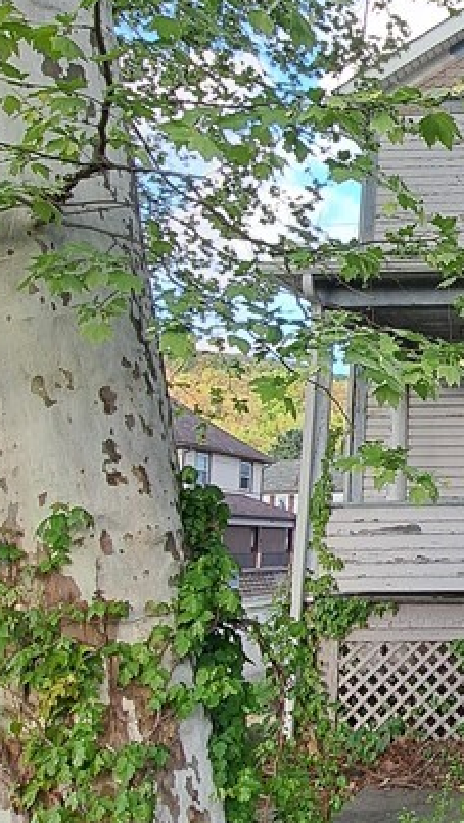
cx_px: 660
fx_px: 787
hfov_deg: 26.0
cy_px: 400
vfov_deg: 55.3
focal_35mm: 36
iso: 50
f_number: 2.2
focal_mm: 1.74
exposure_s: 1/145
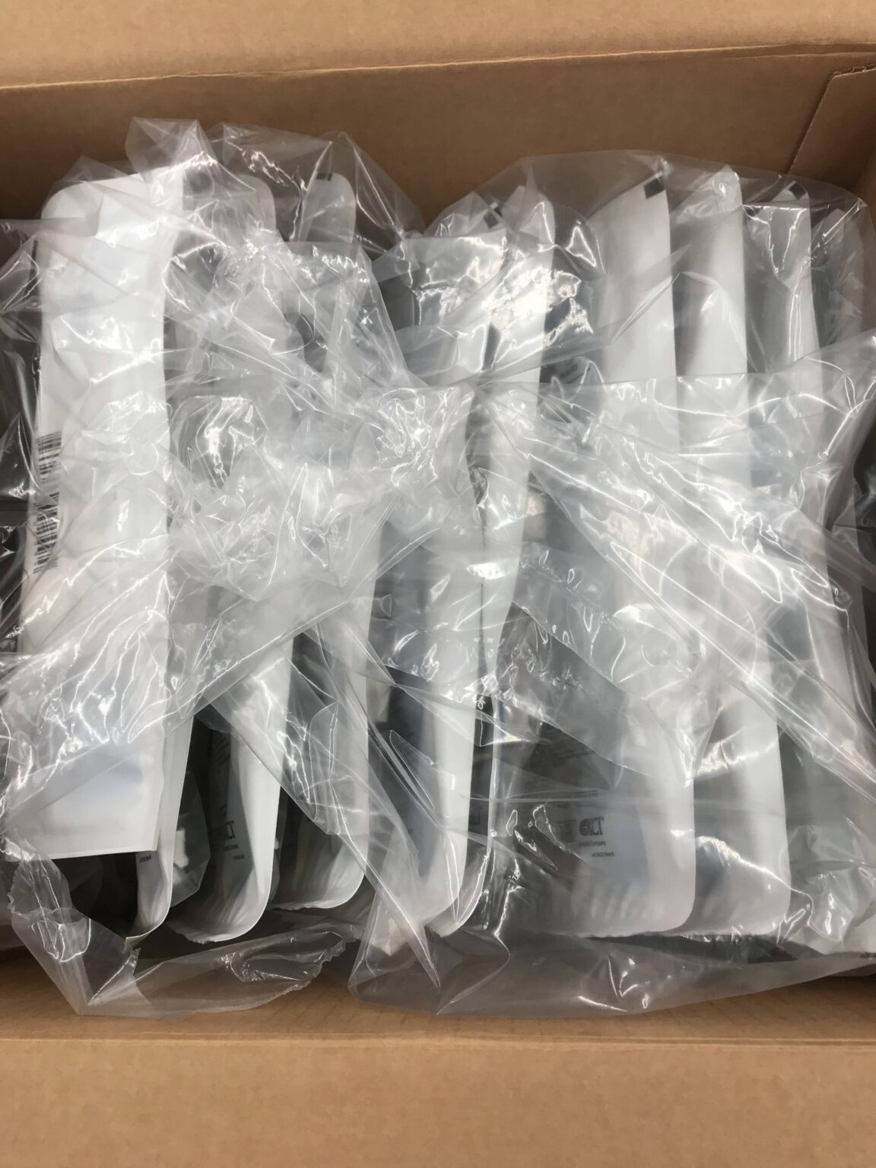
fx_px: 945
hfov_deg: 49.7
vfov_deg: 63.4
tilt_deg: -75.4
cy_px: 584
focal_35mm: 28
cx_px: 438
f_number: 1.8
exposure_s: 1/120
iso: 40
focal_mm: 3.99
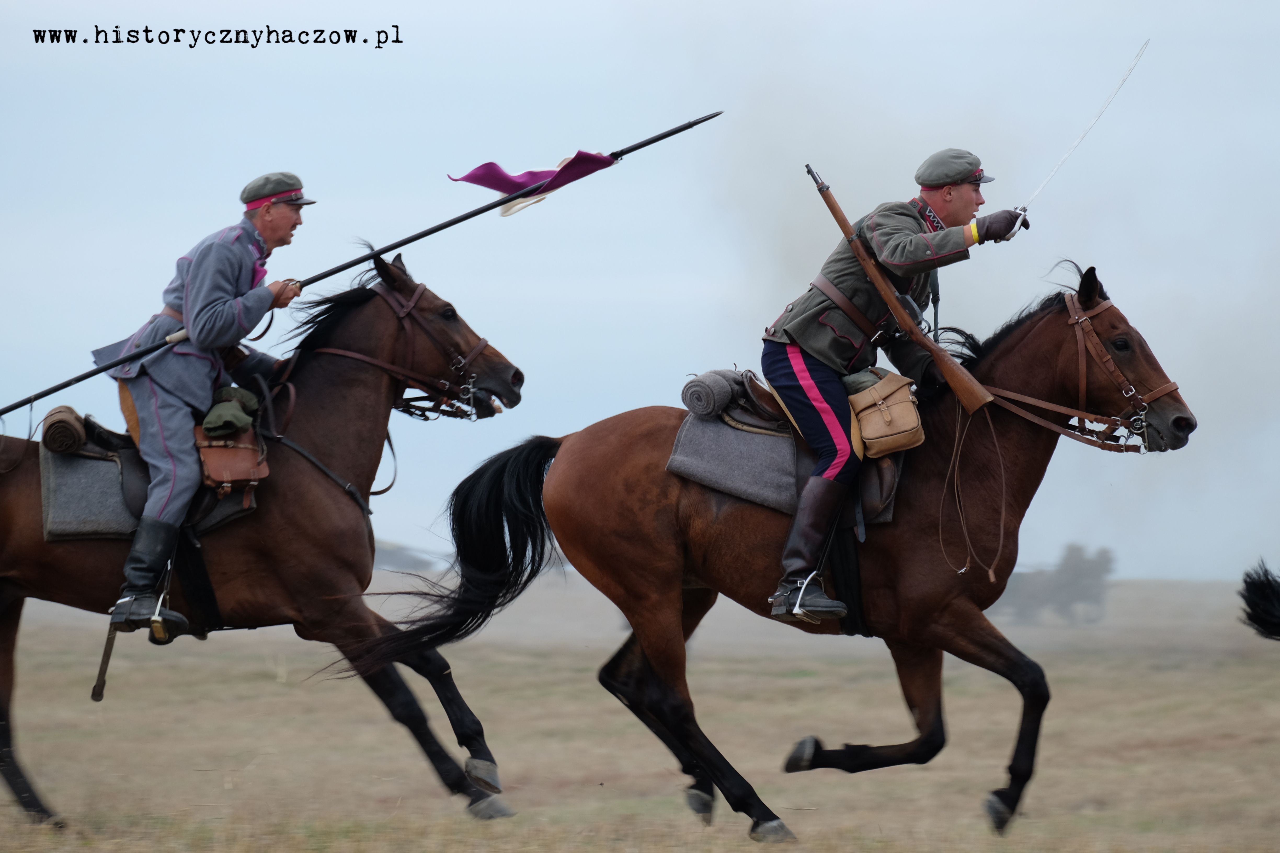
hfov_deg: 9.5
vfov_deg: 6.4
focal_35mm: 216
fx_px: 7679
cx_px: 640
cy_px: 426
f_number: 6
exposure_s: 1/240
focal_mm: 143.9
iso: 400
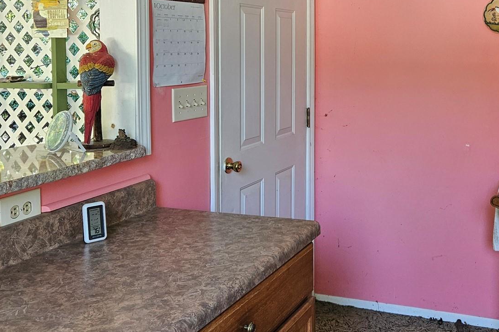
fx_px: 624
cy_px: 90
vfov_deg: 29.5
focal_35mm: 45
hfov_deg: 42.7
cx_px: 351
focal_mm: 5.4
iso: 160
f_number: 1.8
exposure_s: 1/120
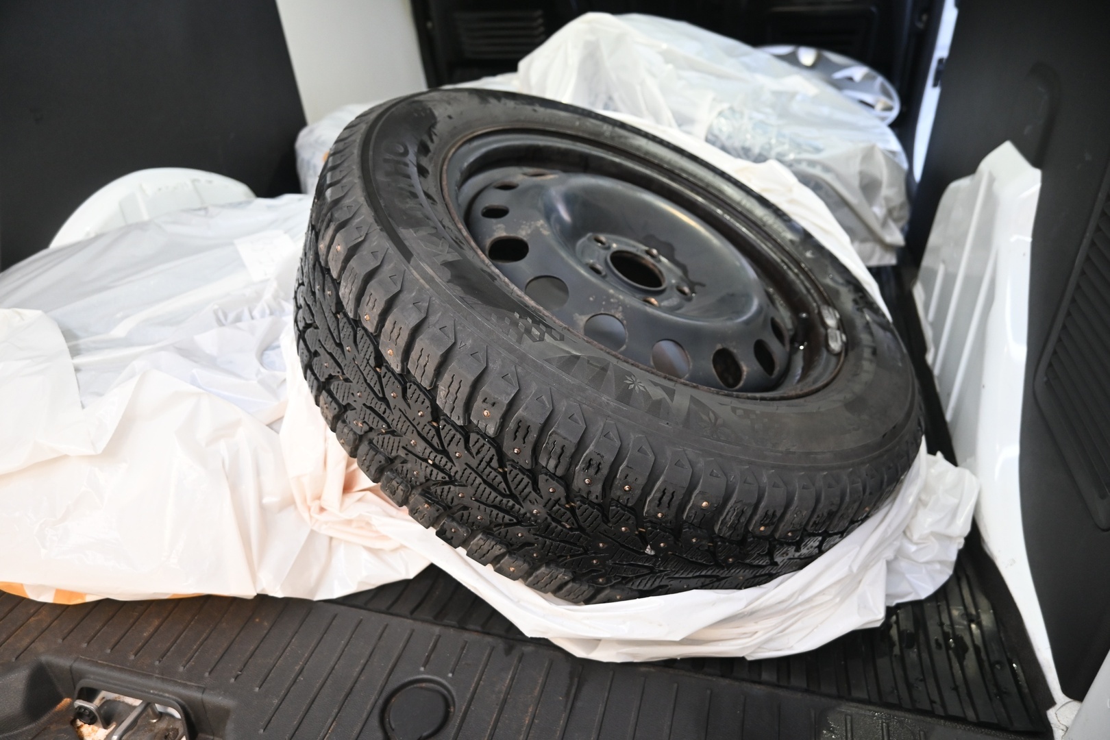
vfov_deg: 53.1
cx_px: 555
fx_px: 740
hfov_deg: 73.7
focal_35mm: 24
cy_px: 370
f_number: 3.5
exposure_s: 1/25
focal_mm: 16
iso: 900
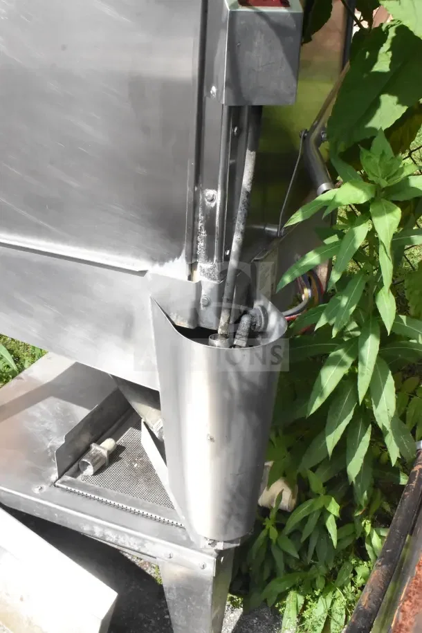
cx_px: 211
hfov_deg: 31.9
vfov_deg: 46.4
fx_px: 738
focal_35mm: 42
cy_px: 316
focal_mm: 28
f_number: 18
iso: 6400
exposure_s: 1/2000
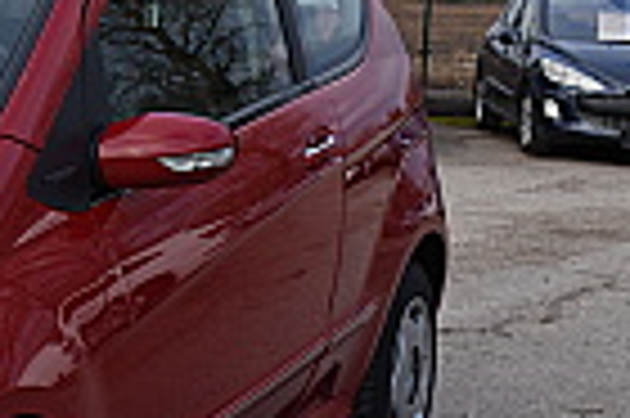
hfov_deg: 17.6
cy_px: 294
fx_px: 1878
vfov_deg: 12.7
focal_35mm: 107
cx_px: -243
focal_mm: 25
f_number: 8
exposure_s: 1/250
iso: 220
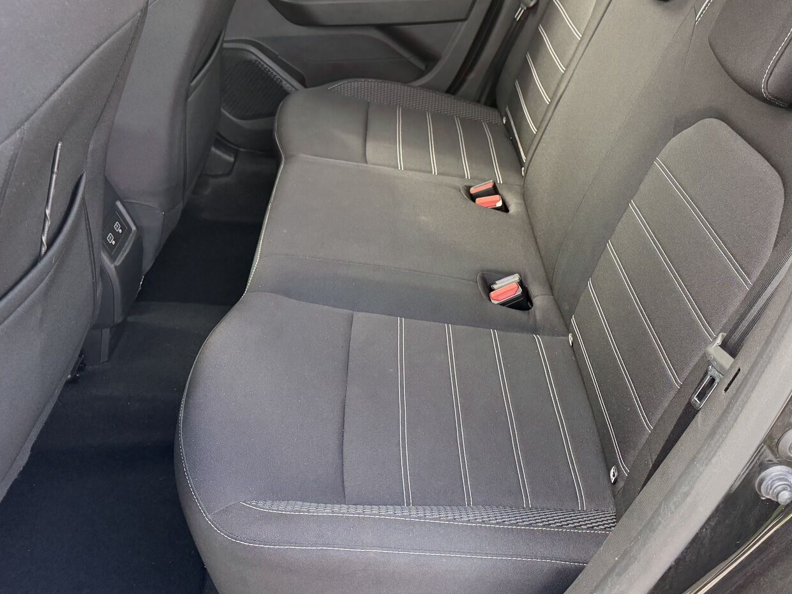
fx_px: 755
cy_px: 228
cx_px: 534
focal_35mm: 33
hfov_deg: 54.1
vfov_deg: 42.7
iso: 160
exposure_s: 1/121
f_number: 1.78
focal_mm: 6.76
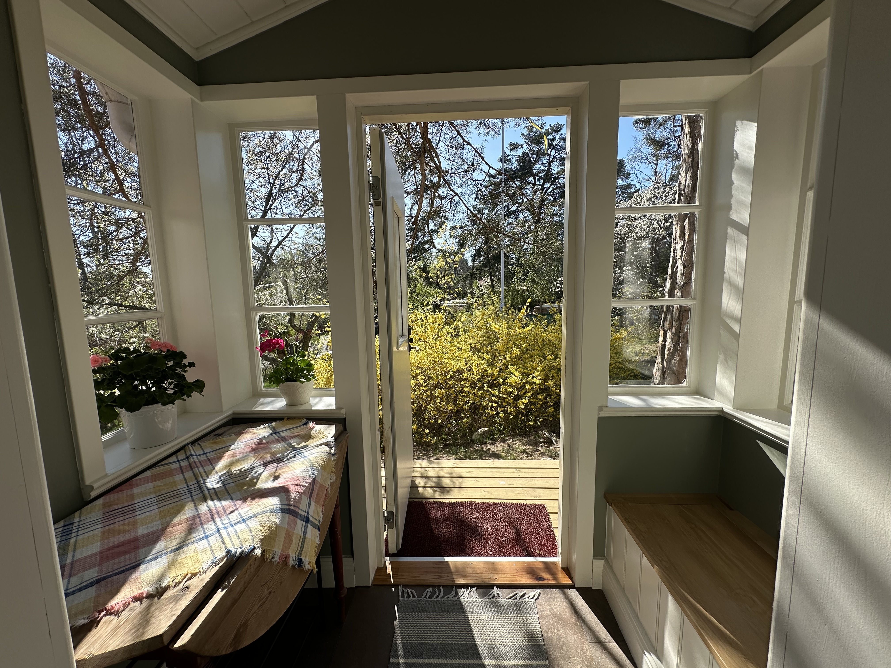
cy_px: 334
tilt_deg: -7.5
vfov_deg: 85.7
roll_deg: +0.5
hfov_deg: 102.1
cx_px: 446
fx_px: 360
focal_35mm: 14
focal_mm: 2.22
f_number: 2.2
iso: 40
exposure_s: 1/895
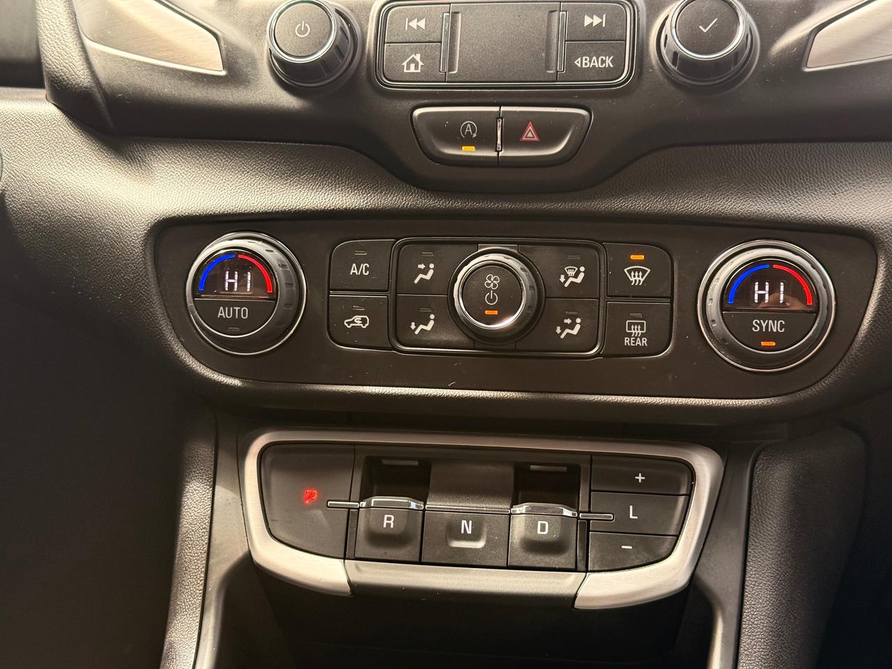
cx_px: 446
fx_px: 1237
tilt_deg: -13.6
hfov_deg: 39.7
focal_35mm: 48
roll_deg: -0.2
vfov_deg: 30.3
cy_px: 334
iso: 200
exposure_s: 1/112
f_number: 1.78
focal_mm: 6.76
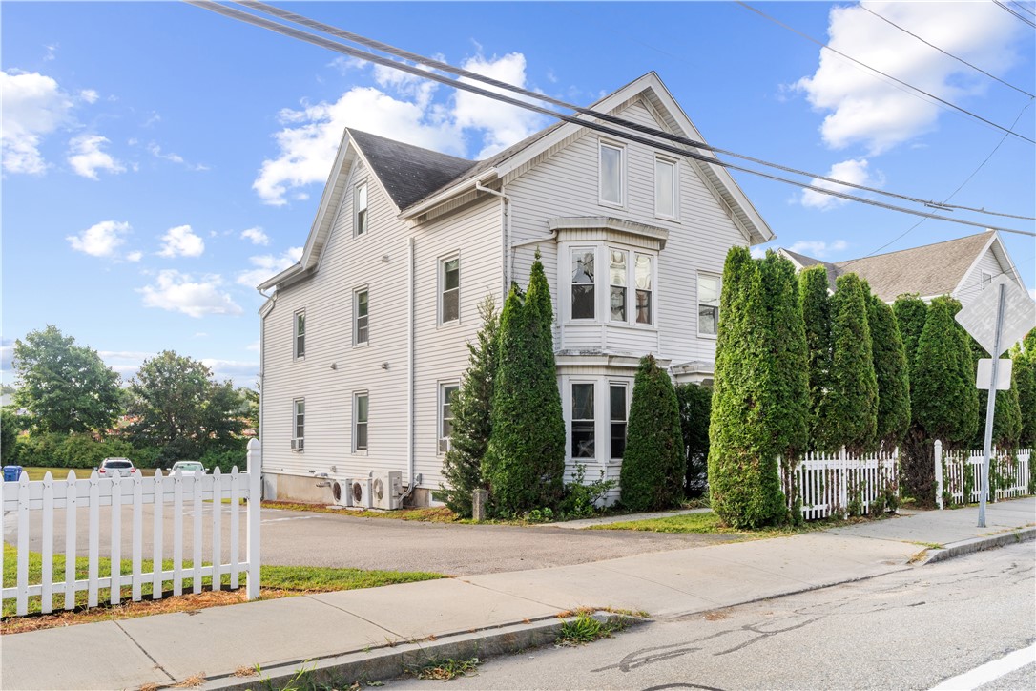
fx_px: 734
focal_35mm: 26
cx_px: 518
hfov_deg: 70.4
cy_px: 346
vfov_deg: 50.4
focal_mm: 17
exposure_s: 1/50
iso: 160
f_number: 10
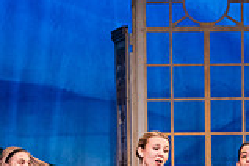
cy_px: 208
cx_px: 204
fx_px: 2324
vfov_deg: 4.1
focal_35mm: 336
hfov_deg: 6.1
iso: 3200
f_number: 3.2
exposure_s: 1/250
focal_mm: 92
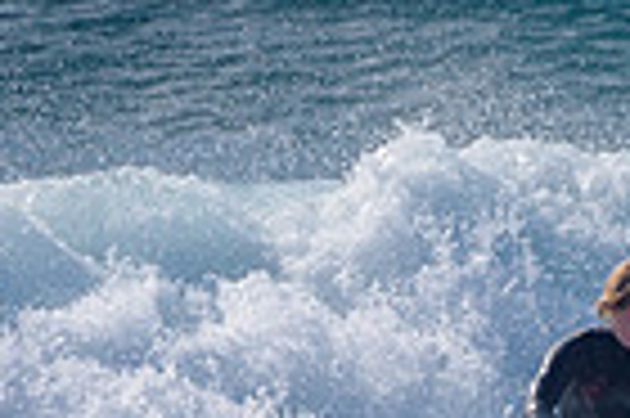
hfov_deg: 0.8
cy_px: 468
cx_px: 713
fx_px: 44555
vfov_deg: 0.5
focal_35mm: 2549
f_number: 5.6
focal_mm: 500
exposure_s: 1/2000
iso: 125
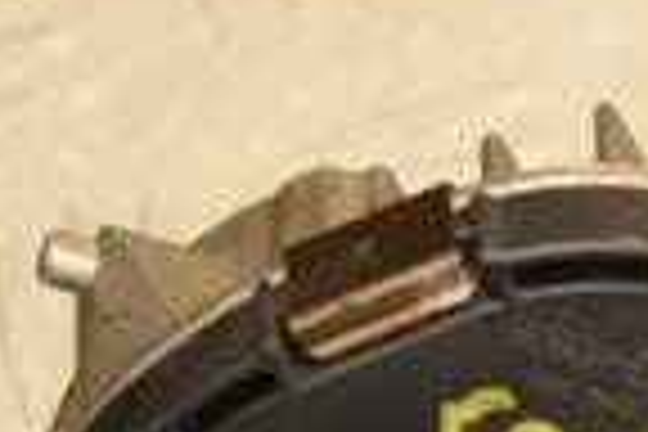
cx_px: 976
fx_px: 7865
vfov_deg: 3.1
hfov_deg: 4.7
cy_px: 765
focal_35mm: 437
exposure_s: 1/160
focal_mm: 70
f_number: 5.3
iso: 800
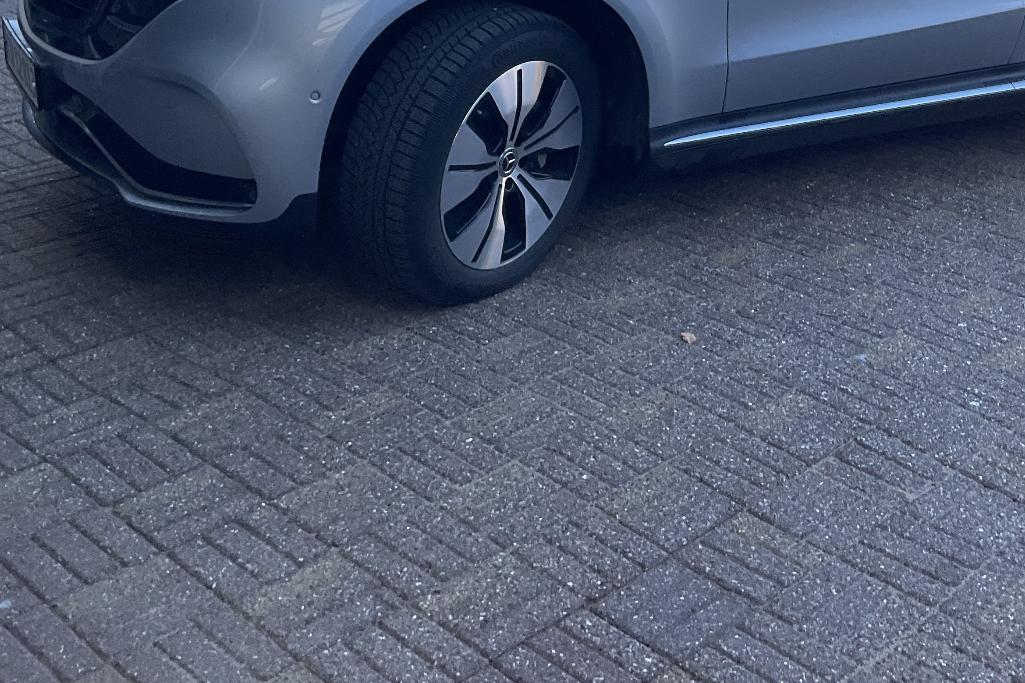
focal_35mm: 52
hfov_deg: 37.6
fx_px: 1480
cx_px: 708
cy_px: 42
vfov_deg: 25.0
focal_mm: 3
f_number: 1.8
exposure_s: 1/325
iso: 16
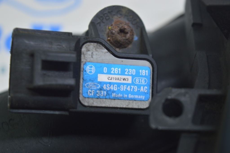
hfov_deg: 24.6
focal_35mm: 82
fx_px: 527
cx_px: 115
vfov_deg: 16.5
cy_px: 76
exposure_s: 1/20
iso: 400
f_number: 5.6
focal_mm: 55
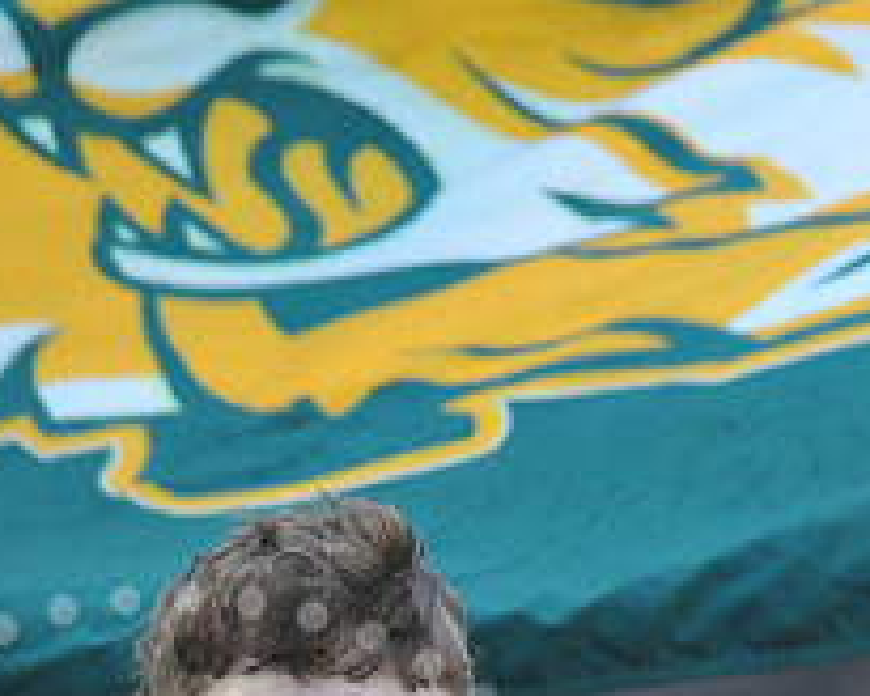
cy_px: 1091
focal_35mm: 1327
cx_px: 178
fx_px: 34168
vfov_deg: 1.2
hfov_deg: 1.5
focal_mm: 500
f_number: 13
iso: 5000
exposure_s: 1/160
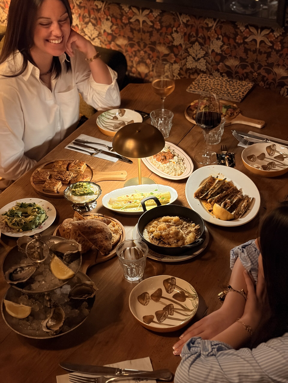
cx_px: 144
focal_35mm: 52
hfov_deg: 28.0
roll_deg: +3.3
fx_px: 577
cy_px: 192
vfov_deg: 36.8
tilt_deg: -36.9
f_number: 1.6
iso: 160
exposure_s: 1/33
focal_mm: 5.96
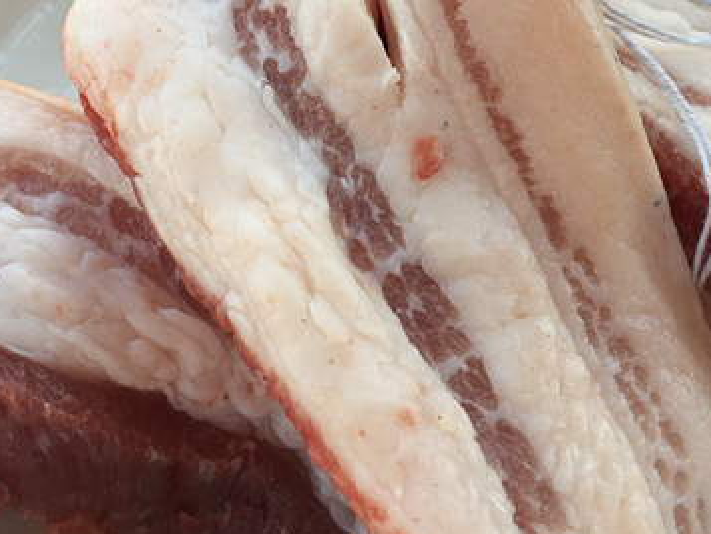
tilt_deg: -48.4
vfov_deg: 21.9
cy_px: 24
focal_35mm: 65
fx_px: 1336
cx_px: 406
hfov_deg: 29.8
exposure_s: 1/116
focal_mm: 4.15
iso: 25
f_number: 2.2
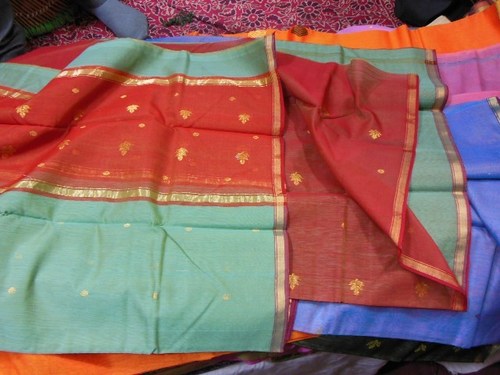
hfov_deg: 61.7
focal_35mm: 29
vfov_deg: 48.2
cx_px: 250
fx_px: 419
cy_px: 188
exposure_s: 1/25
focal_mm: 5.2
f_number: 3.3
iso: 400
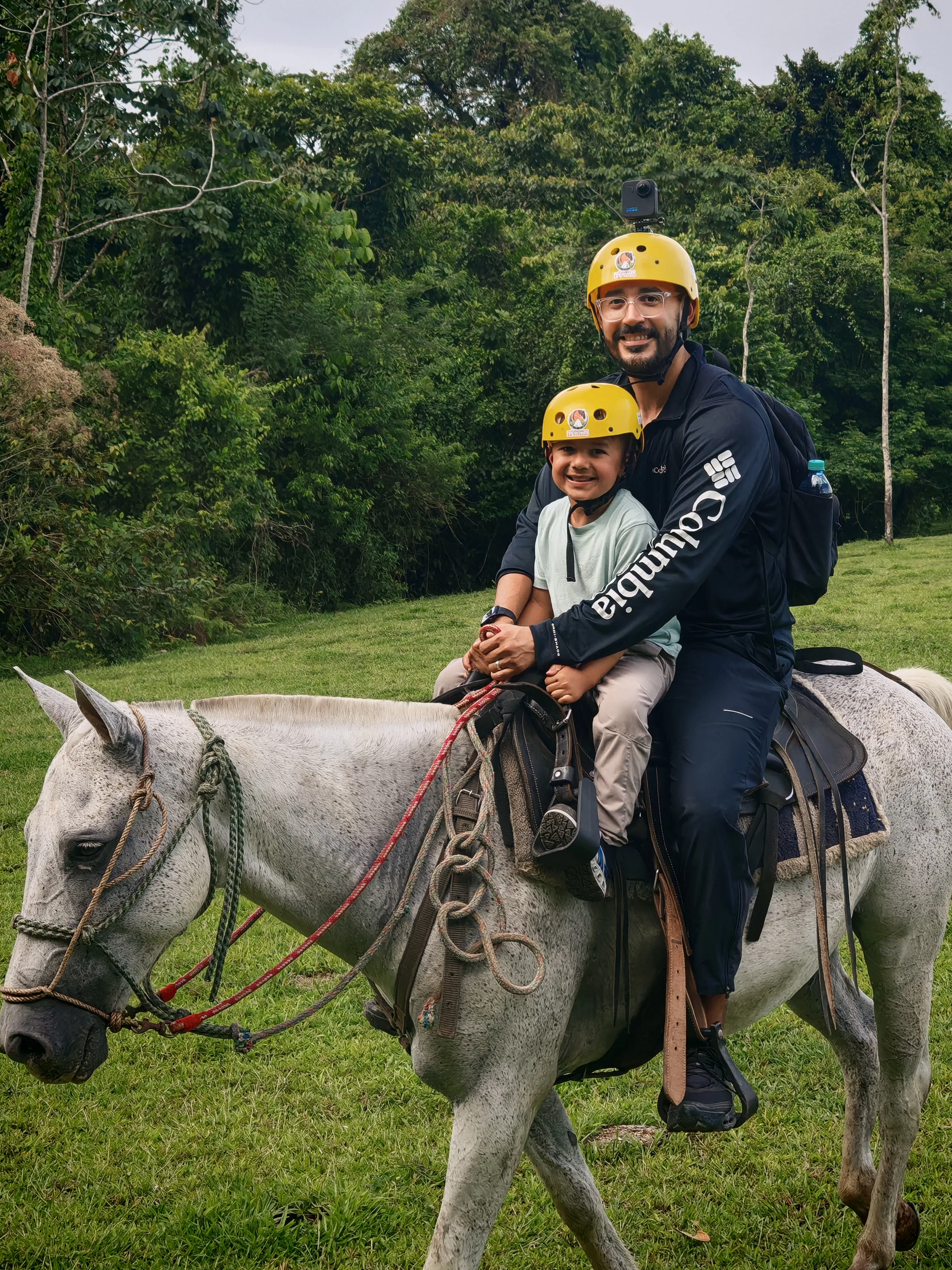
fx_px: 2273
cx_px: 495
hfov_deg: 23.7
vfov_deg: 31.2
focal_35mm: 62
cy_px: 605
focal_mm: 6.67
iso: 50
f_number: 1.9
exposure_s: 1/1100
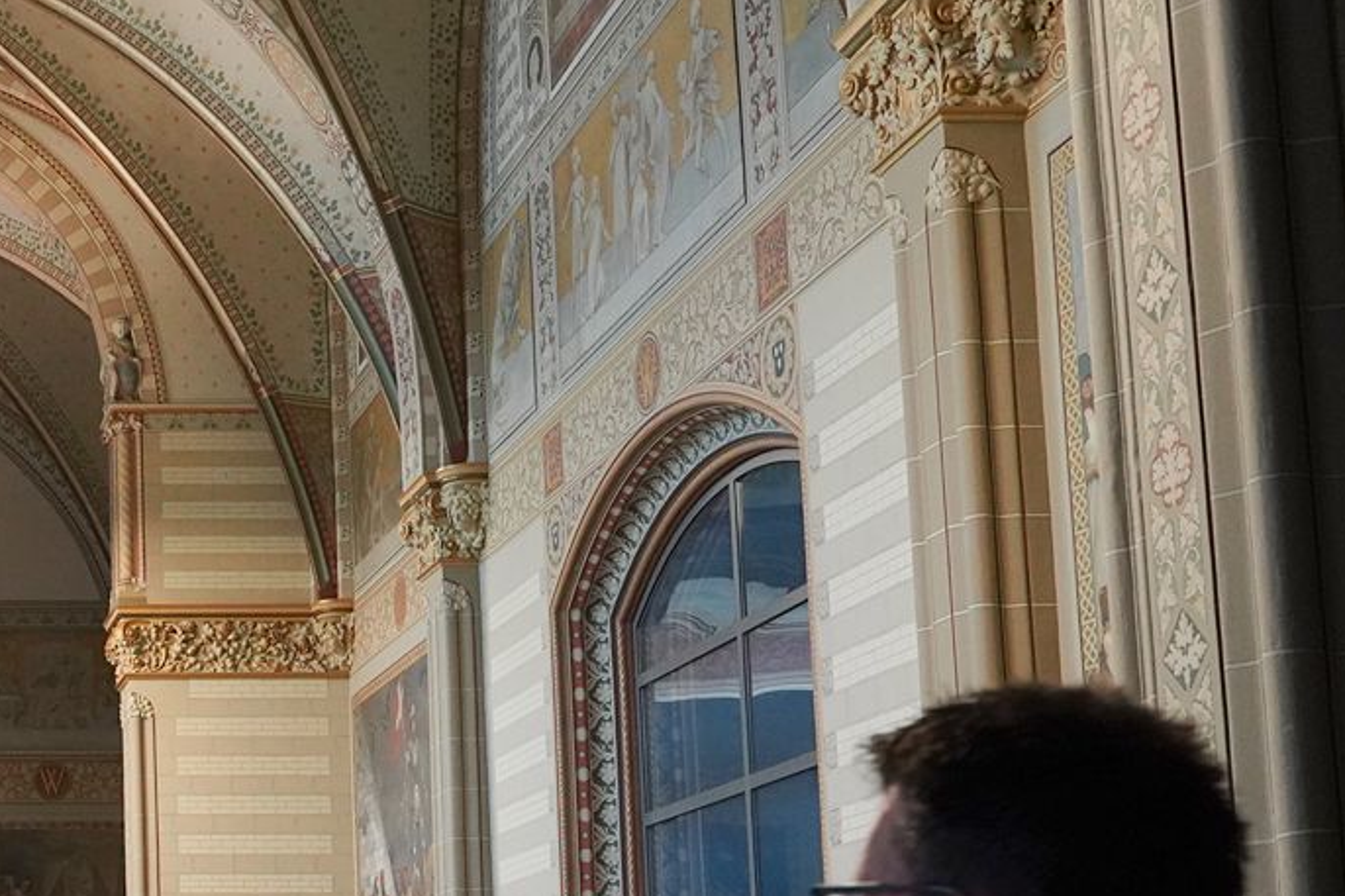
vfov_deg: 19.2
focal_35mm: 70
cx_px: -180
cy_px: 741
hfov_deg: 26.3
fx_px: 2614
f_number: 5
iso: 3200
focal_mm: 24
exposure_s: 1/80
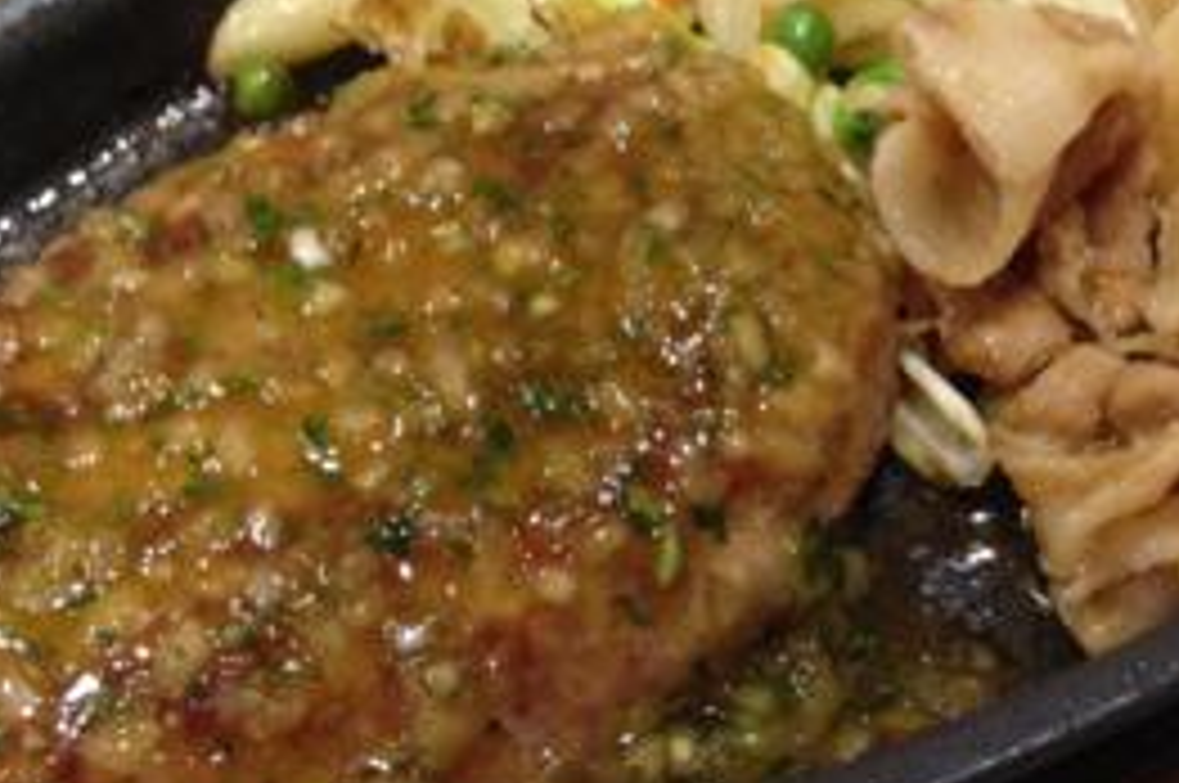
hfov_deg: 31.5
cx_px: 832
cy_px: 212
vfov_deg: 21.4
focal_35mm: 63
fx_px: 2061
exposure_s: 1/20
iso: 250
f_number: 2.4
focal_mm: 4.13
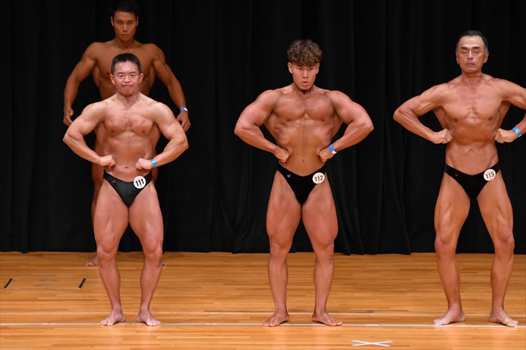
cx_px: 263
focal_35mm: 255
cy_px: 175
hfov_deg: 8.1
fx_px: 3724
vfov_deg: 5.4
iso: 3200
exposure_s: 1/400
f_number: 5.6
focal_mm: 170
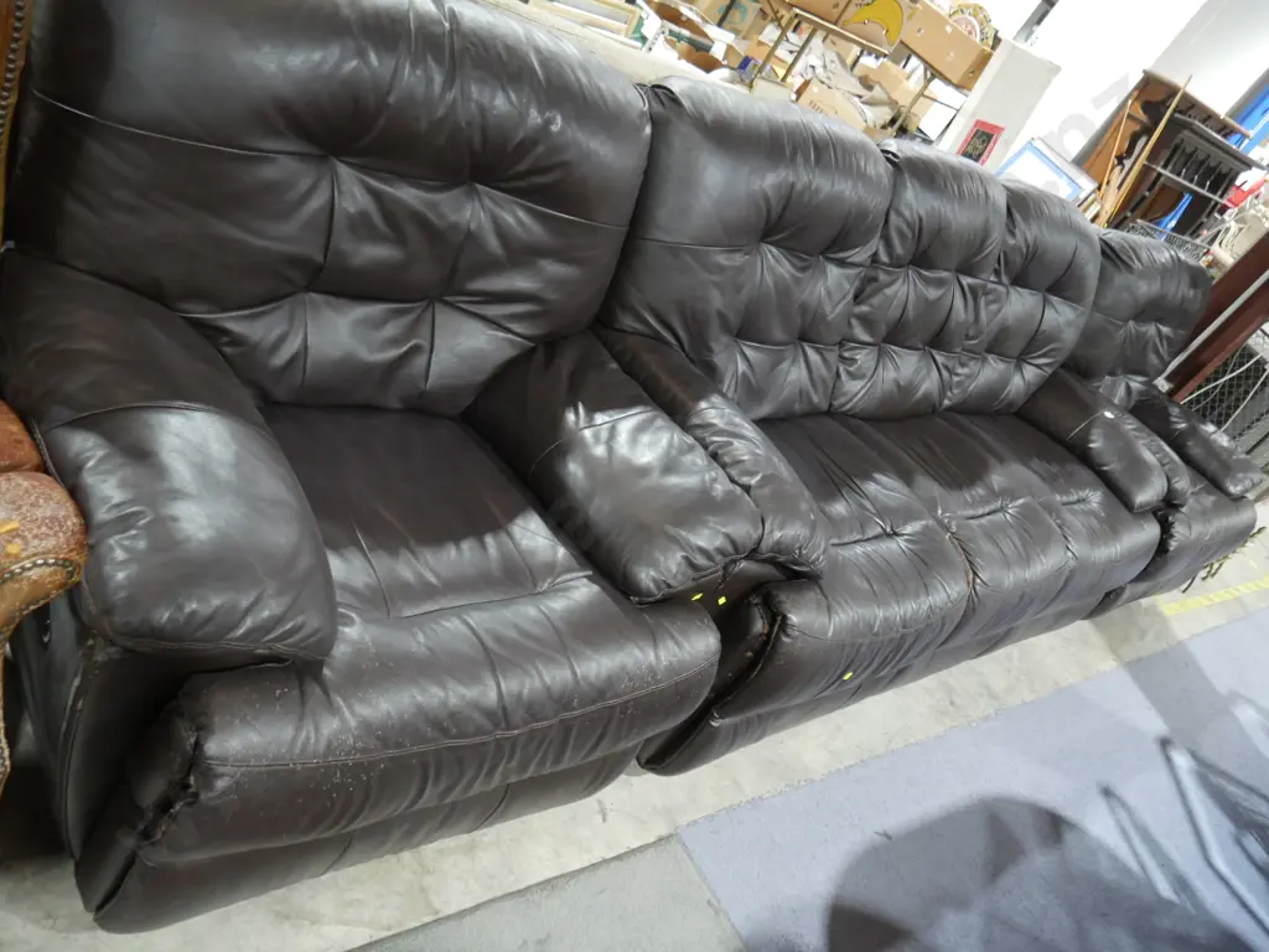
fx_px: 1026
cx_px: 634
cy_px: 476
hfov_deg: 63.4
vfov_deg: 49.7
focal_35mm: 28
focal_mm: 14
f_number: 3.5
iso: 1600
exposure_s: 1/60
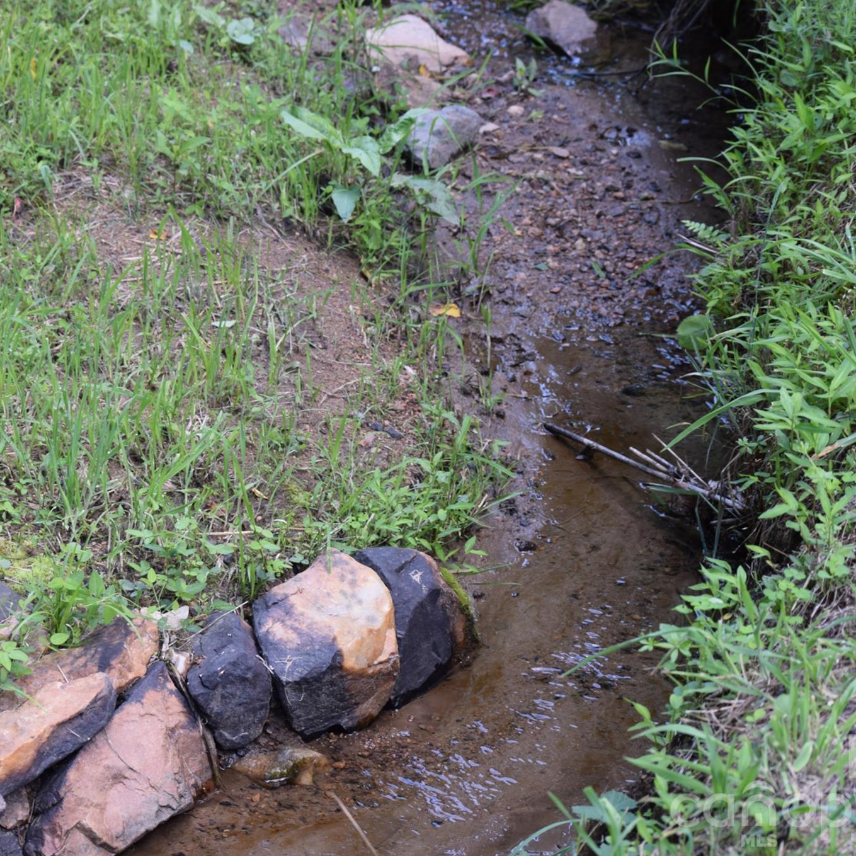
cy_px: 428
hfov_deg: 16.5
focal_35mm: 106
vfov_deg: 16.5
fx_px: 2956
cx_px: 404
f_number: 5.6
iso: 400
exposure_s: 1/125
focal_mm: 55
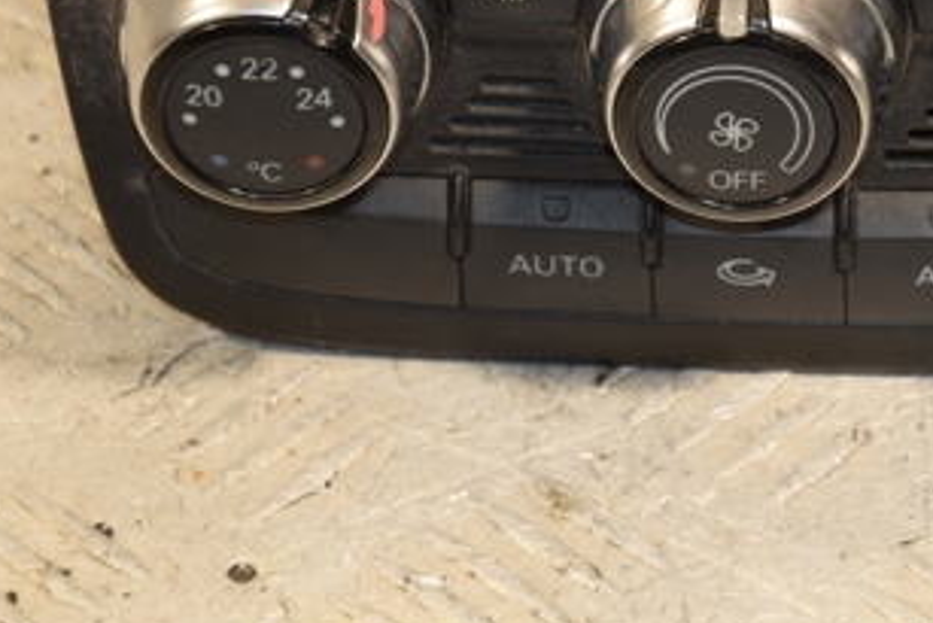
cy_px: 0
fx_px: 8505
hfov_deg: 6.3
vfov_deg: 4.2
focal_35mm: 328
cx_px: 763
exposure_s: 1/200
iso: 800
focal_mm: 105
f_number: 5.6
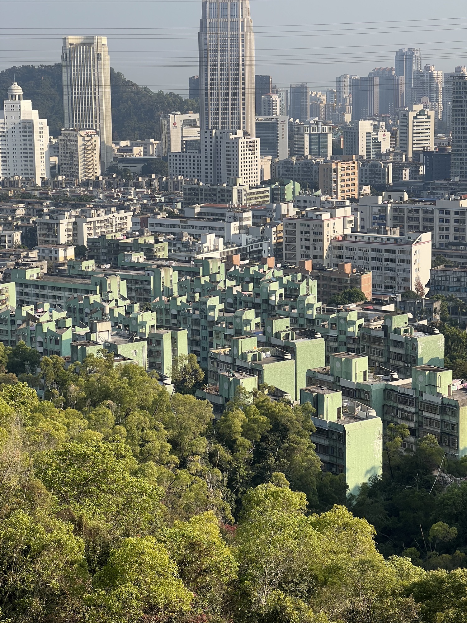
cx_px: 234
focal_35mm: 77
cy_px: 312
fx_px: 1385
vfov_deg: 25.3
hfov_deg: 19.1
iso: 32
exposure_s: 1/385
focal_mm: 9
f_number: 2.8
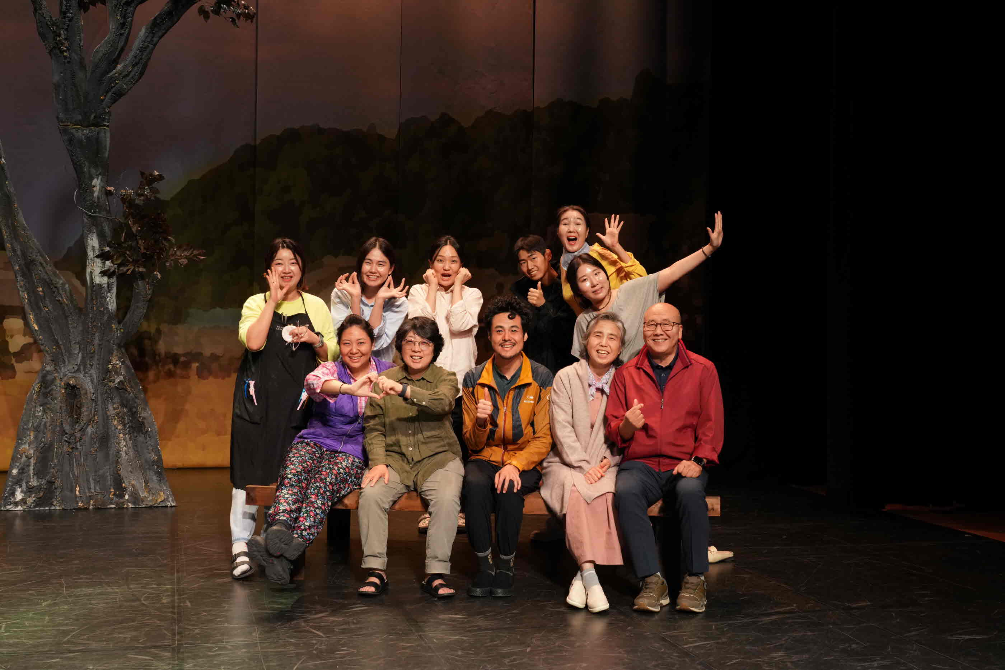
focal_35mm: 41
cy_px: 335
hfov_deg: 47.4
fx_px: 1144
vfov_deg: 32.6
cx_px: 502
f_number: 6.3
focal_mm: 41
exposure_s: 1/80
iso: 1600
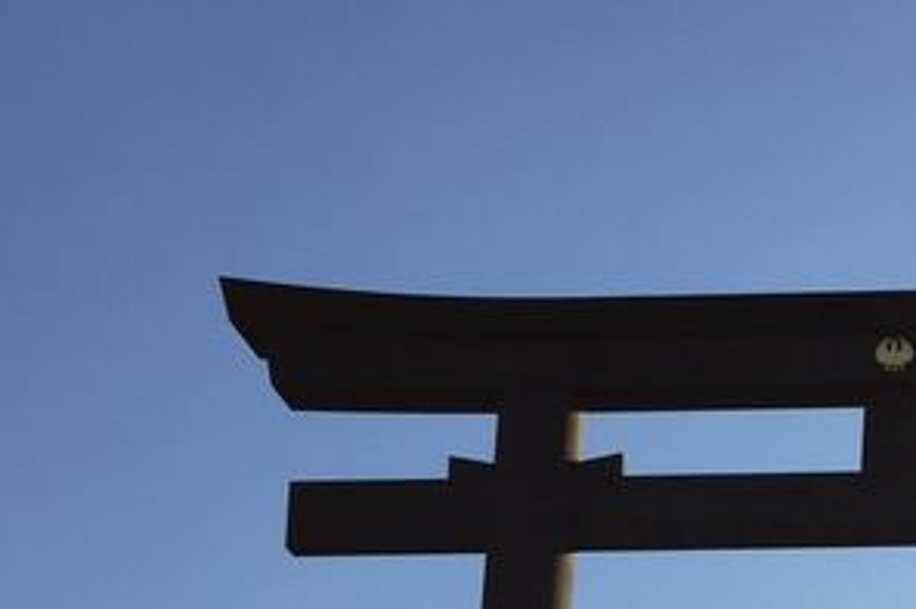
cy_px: 821
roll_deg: +0.4
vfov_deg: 15.5
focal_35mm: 83
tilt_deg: +14.0
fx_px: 2111
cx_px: 924
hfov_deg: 23.4
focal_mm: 4.15
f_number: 2.2
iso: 32
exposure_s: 1/2198
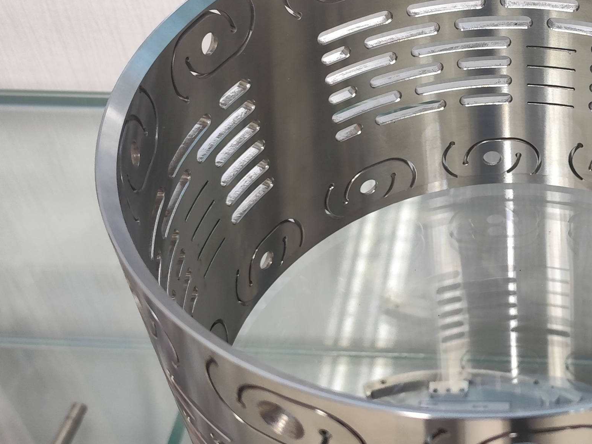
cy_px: 189
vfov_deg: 24.4
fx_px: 1026
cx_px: 516
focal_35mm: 60
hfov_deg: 30.9
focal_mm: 6.14
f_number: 1.65
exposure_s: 1/100
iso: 1000
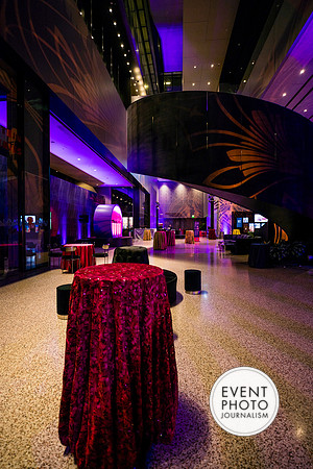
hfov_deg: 73.7
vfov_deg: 96.7
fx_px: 209
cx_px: 156
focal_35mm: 16
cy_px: 234
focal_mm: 16
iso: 80
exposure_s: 1/50
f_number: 2.2
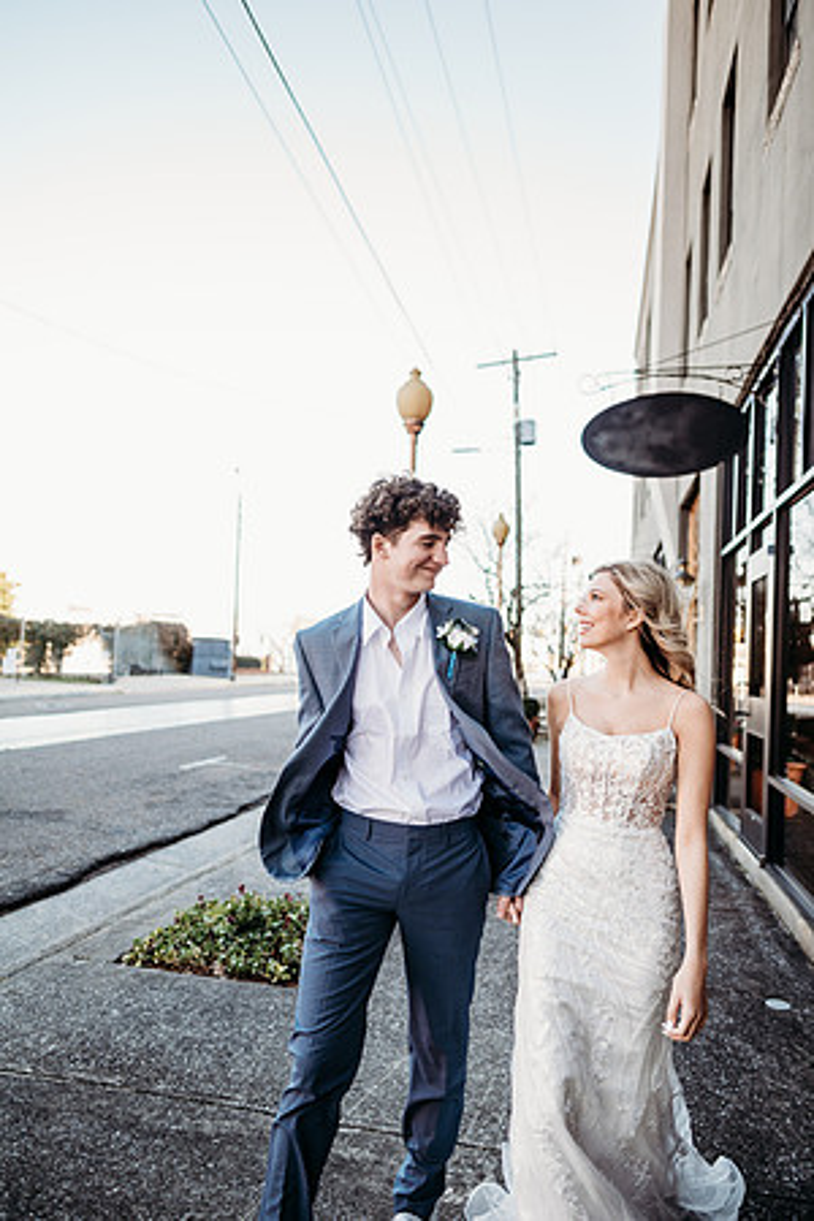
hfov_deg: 53.1
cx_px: 407
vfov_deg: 73.7
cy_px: 610
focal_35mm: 24
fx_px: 814
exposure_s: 1/320
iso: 160
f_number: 2
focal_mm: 24
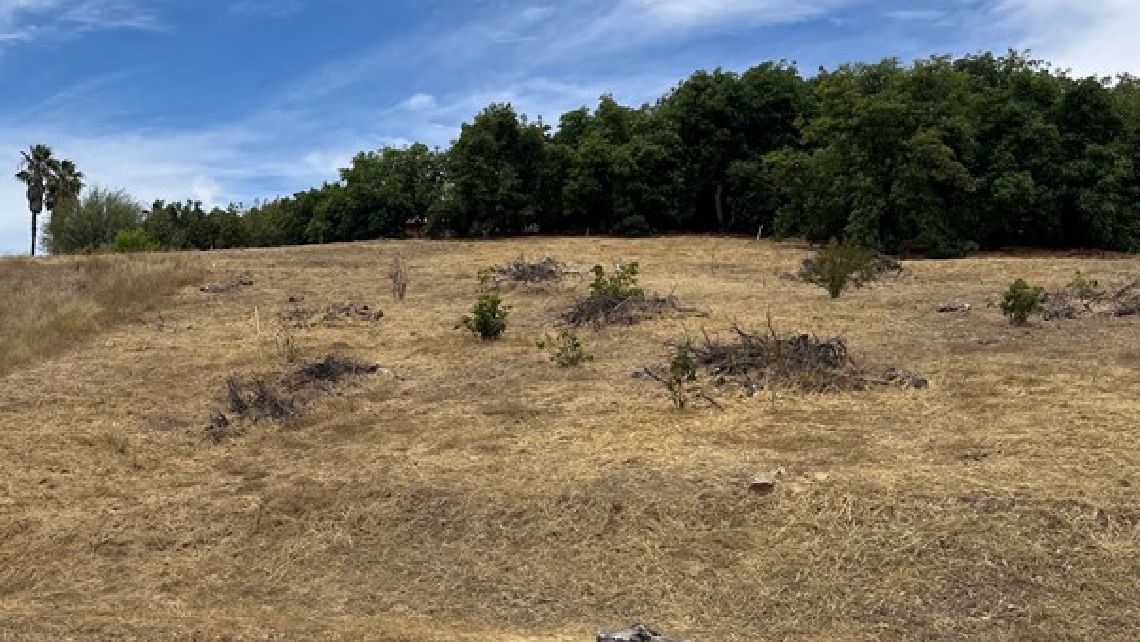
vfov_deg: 24.9
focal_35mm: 48
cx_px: 260
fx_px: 1451
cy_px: 336
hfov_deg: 41.4
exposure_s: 1/5319
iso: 50
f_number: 1.6
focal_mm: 5.1
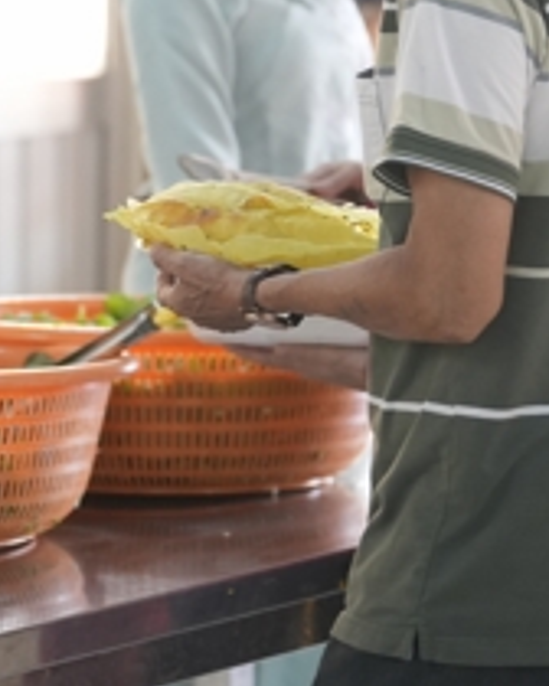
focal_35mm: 244
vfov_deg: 7.9
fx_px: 4956
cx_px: 520
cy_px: -5
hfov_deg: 6.3
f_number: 2.8
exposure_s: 1/200
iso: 2500
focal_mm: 84
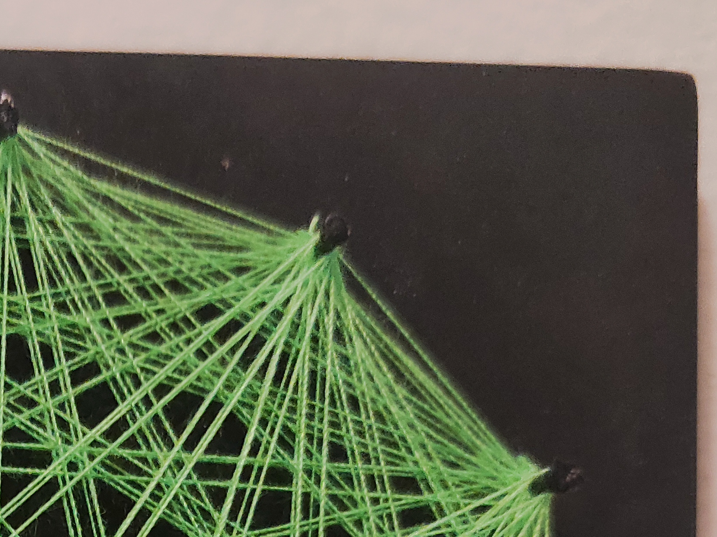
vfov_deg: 19.1
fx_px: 1449
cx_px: -46
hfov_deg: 26.0
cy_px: 738
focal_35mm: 70
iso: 1313
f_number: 1.89
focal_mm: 5.43
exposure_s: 1/20
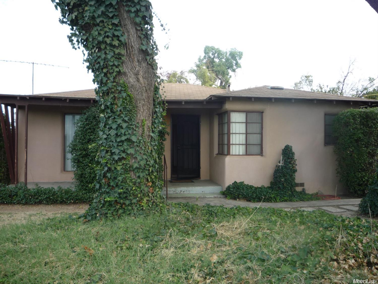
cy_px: 142
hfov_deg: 60.0
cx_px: 189
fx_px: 327
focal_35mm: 30
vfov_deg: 46.8
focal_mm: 5.2
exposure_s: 1/160
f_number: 4
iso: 100
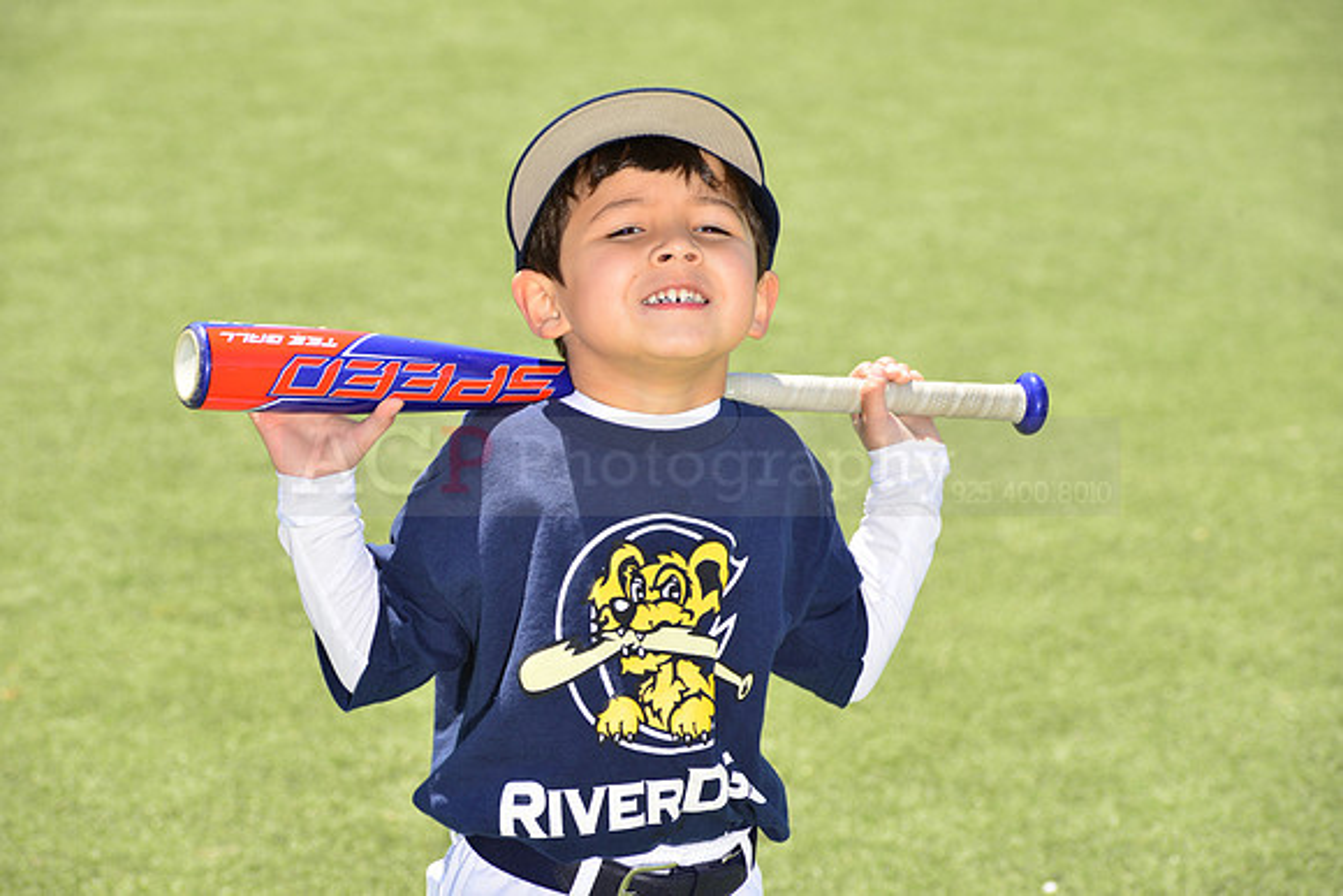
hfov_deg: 12.8
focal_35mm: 160
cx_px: 672
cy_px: 448
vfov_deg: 8.6
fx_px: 5970
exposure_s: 1/250
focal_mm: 160
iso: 250
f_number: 11
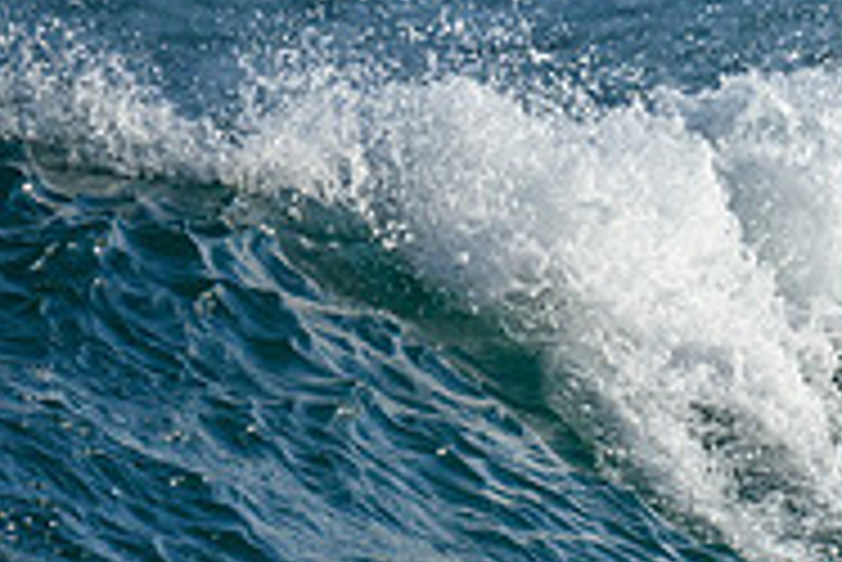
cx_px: 1282
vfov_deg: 0.4
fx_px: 73145
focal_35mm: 3125
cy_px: 609
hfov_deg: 0.7
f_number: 6.3
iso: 320
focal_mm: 800
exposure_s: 1/2000
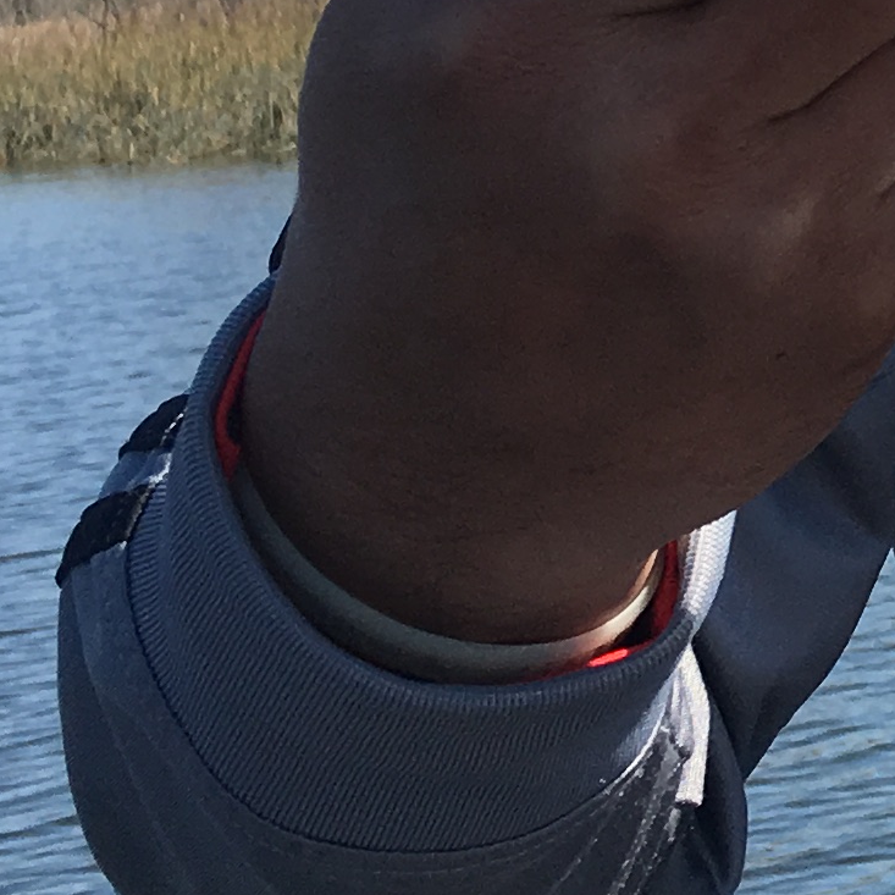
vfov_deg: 11.5
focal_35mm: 141
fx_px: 4124
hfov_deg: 11.2
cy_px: -672
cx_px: 1770
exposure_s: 1/1221
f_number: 2.2
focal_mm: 4.15
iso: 25
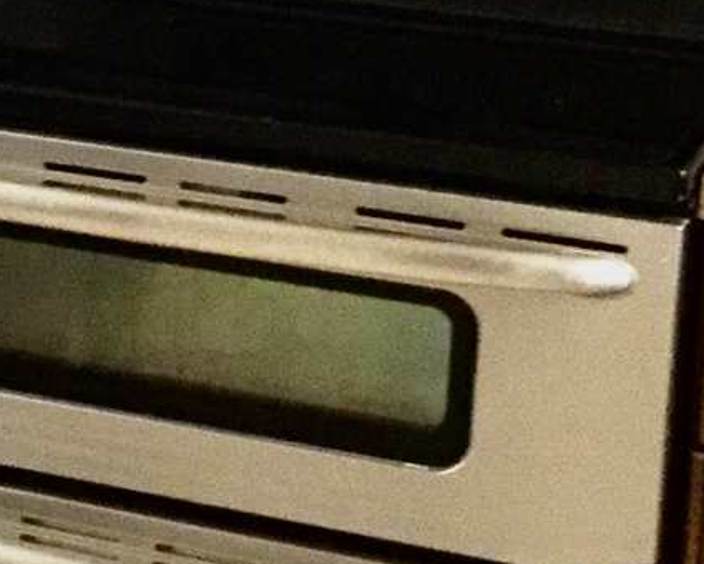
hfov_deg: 12.4
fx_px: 3045
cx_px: -435
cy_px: -154
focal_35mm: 146
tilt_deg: -6.1
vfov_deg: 10.4
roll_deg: -1.1
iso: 320
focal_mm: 3.3
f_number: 2.4
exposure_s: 1/15
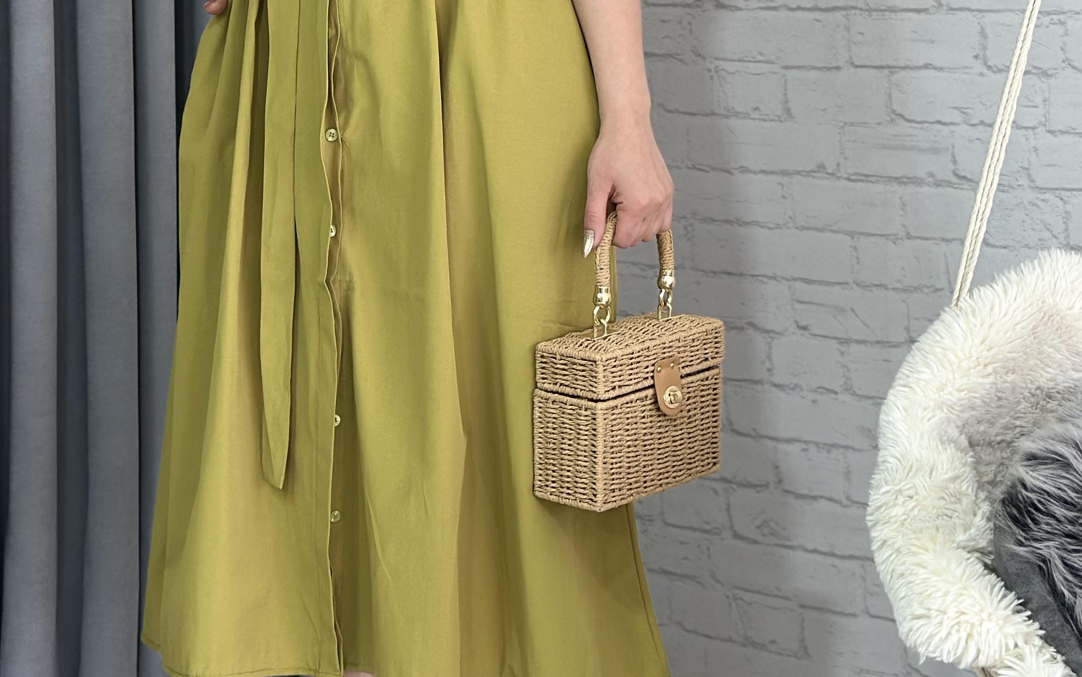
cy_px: 108
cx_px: 382
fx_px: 2831
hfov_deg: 21.6
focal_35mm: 96
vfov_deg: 13.5
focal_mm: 6.86
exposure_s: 1/141
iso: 80
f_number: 1.78
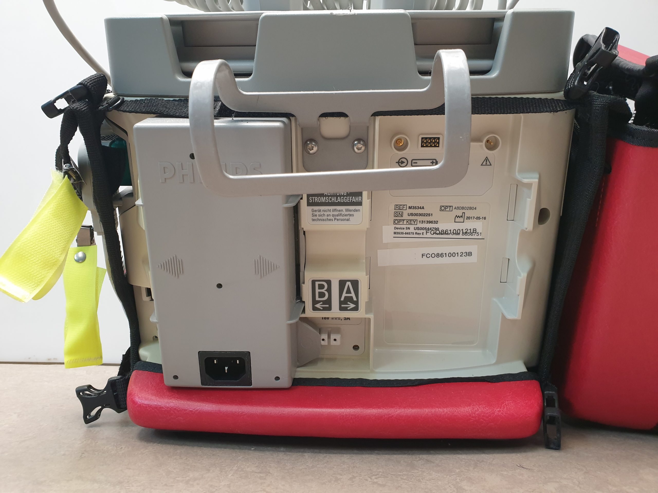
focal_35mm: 26
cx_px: 329
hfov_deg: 67.3
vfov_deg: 53.1
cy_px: 246
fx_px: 494
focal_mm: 4.3
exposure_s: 1/50
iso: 160
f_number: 2.4
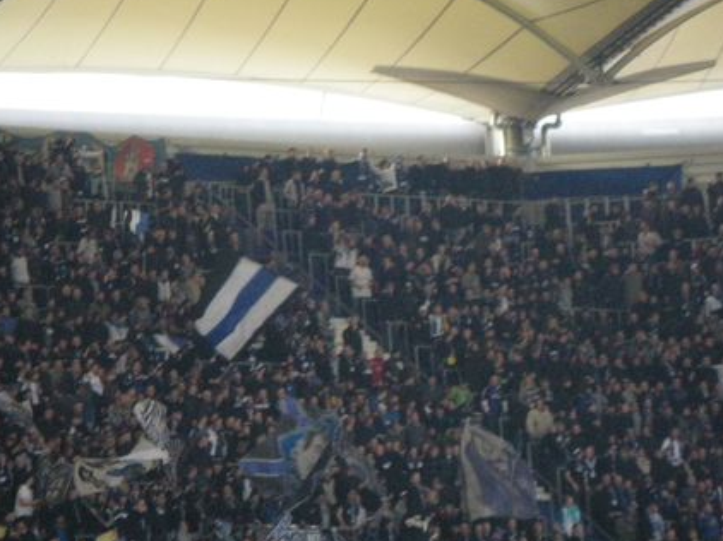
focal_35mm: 359
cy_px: 258
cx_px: 343
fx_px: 7494
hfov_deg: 5.5
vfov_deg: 4.1
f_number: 5.4
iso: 800
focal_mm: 44.1
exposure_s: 1/80
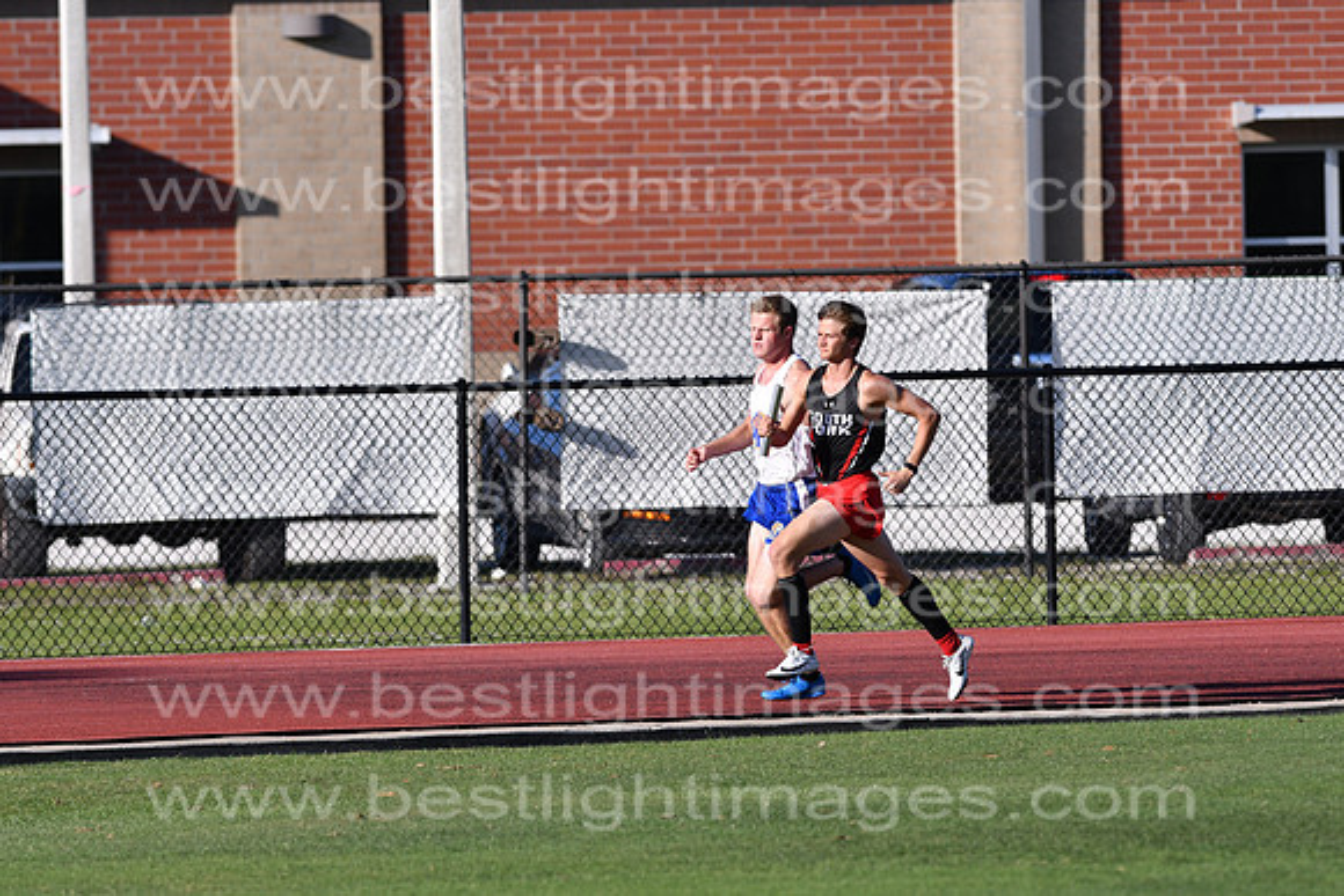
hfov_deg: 4.6
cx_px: 672
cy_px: 448
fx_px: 16803
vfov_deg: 3.1
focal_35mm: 450
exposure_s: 1/2500
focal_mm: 300
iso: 320
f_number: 5.6
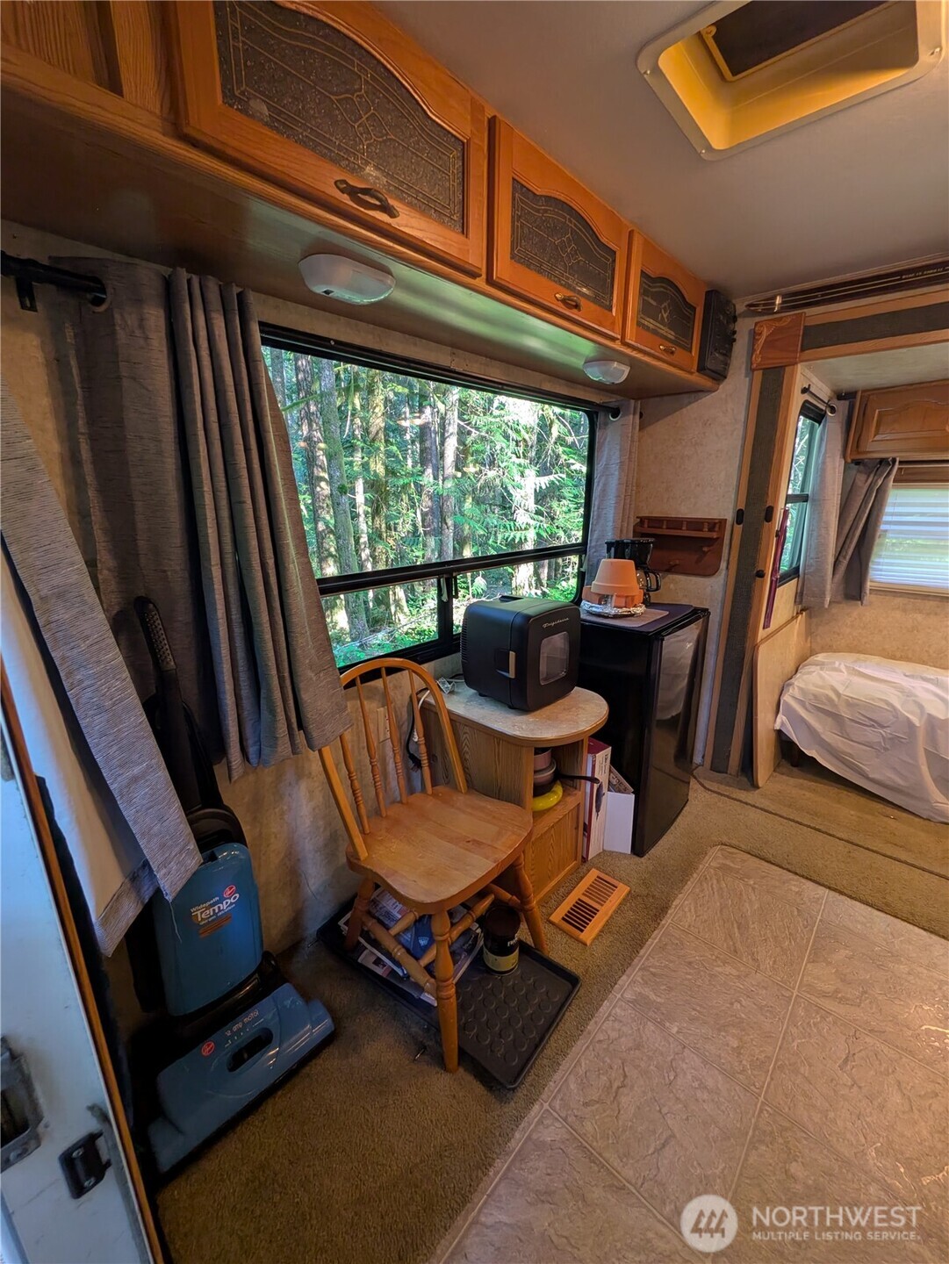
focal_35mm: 14
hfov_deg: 85.7
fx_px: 511
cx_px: 474
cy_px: 632
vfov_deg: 102.0
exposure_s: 1/20
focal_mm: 1.83
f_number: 2.2
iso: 92
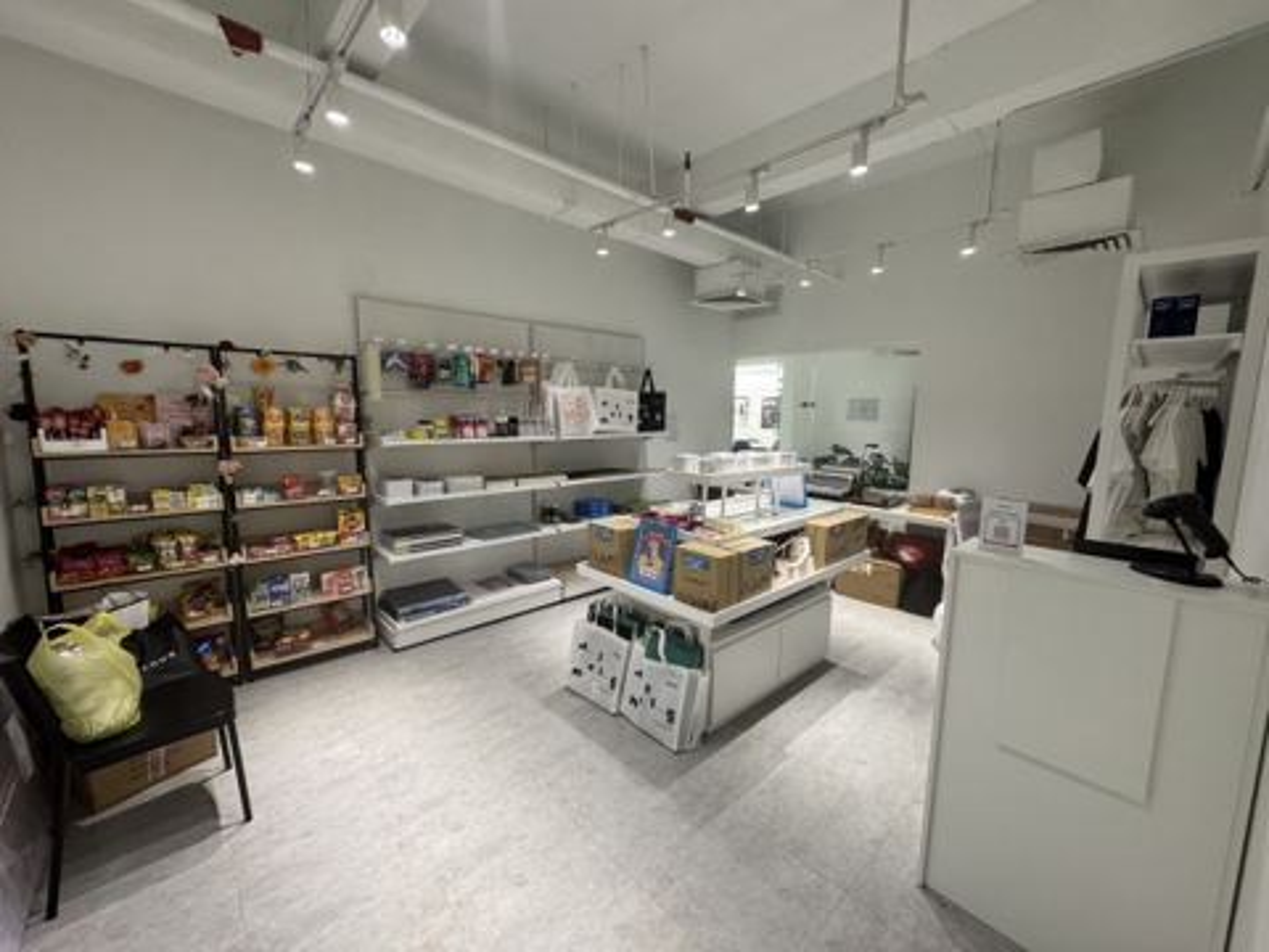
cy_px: 476
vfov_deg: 85.7
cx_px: 634
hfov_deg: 102.1
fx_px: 513
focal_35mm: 14
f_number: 2.2
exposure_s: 1/100
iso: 320
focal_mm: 2.22
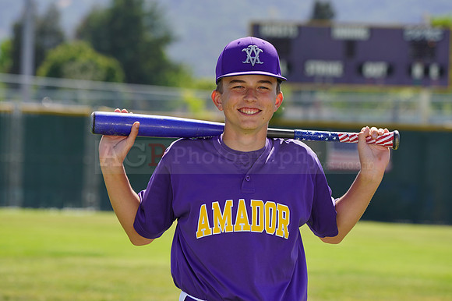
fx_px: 2735
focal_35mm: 218
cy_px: 150
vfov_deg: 6.3
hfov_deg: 9.4
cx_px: 226
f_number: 8
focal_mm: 218
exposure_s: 1/250
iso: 100
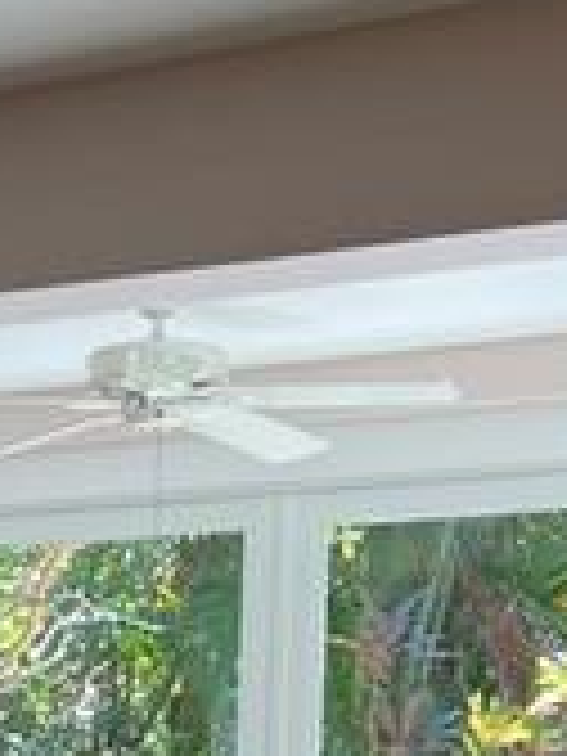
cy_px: 1116
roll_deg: +0.5
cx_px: -310
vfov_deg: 15.4
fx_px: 2599
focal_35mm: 119
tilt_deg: -6.8
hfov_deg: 11.8
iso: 40
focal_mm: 5.7
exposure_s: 1/182
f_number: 1.5
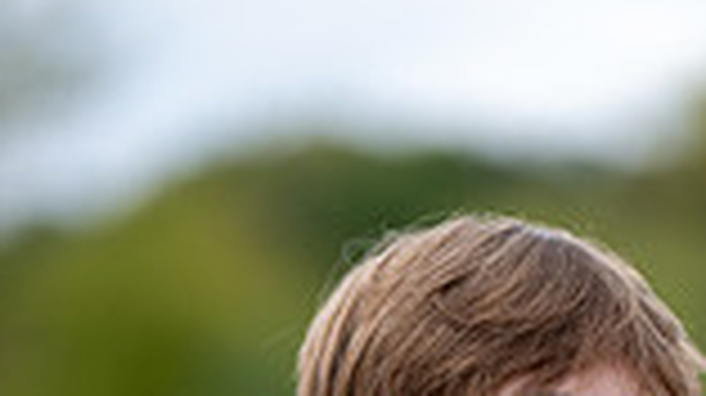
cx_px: 612
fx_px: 4770
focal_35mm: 255
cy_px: 1004
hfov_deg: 8.4
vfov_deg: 4.6
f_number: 1.3
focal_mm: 85
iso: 500
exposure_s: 1/400
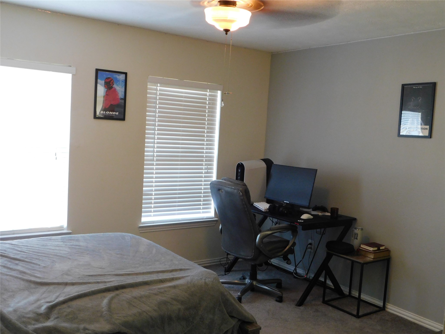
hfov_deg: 51.4
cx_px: 222
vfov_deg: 39.7
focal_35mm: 36
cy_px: 167
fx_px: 463
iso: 400
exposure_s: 1/13
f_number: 3.5
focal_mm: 6.3
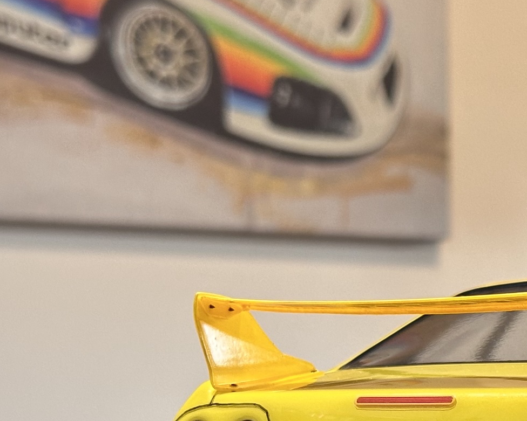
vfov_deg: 12.6
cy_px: 474
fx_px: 1872
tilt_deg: -2.3
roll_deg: -0.4
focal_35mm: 120
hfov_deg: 15.5
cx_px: 605
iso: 125
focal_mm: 6.86
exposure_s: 1/50
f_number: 1.78
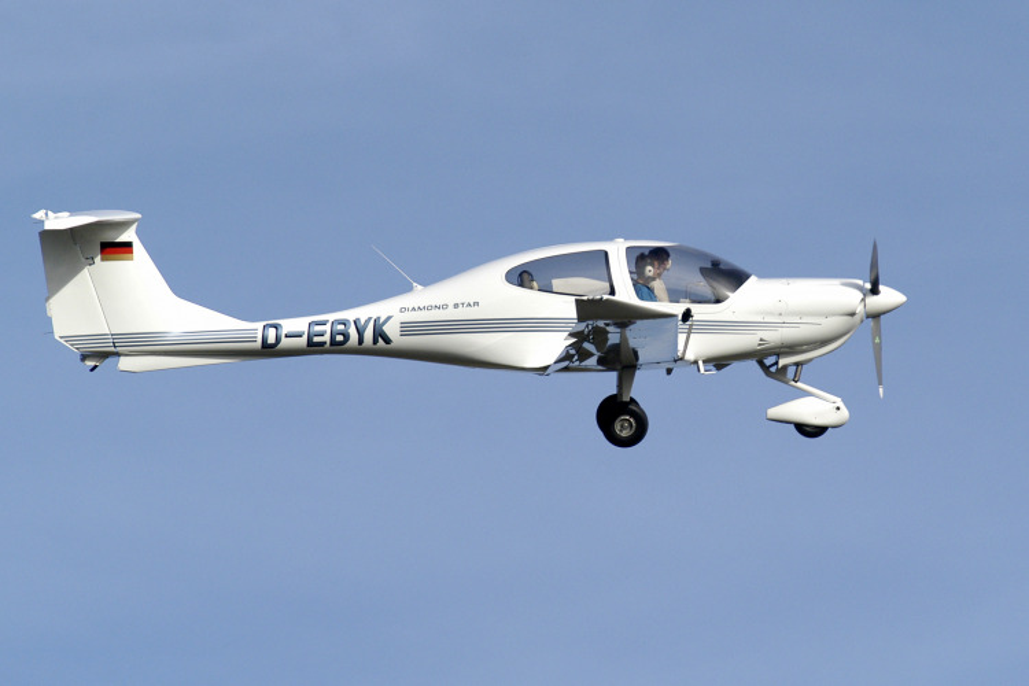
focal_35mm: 405
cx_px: 514
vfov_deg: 3.4
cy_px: 343
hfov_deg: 5.1
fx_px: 11575
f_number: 8
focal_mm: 270
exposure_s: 1/3200
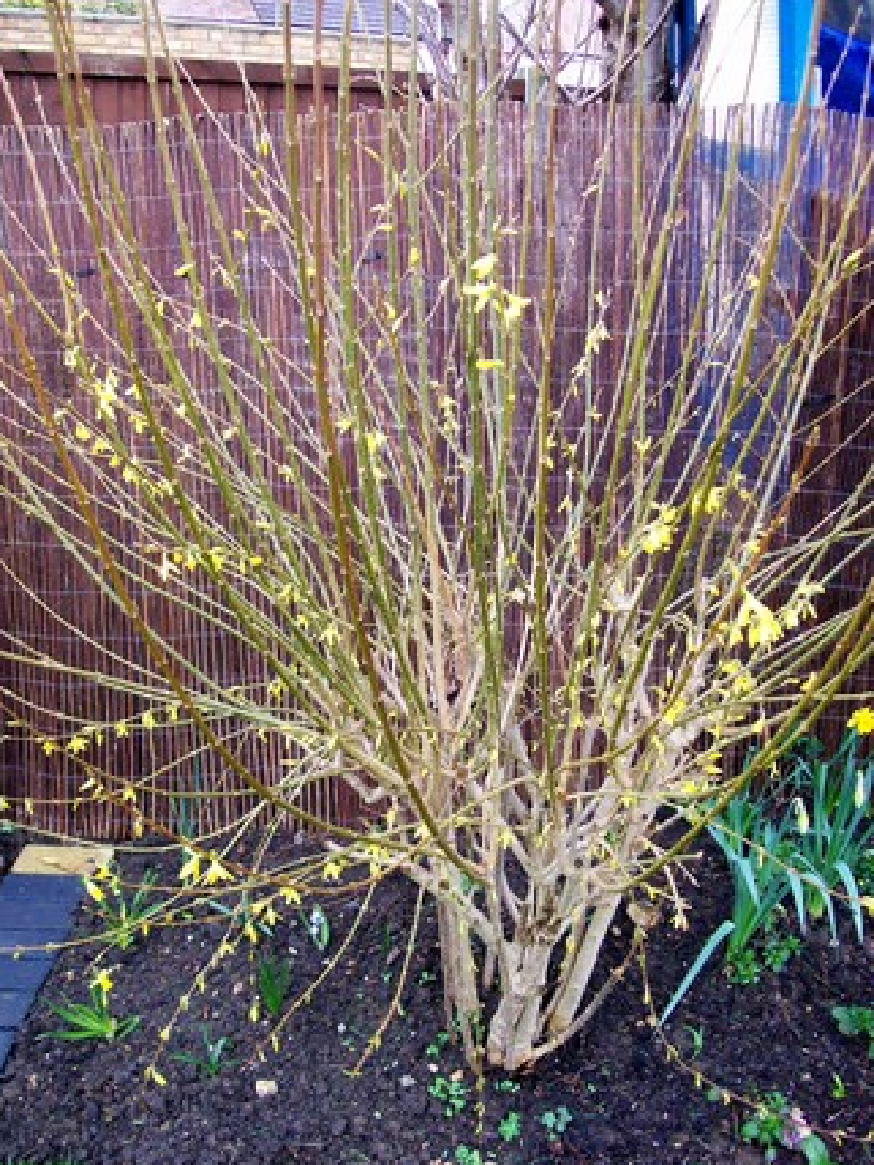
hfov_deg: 38.7
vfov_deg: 50.1
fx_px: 1246
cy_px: 585
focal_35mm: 37
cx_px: 441
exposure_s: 1/69.8
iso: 80
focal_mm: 6
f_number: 2.7
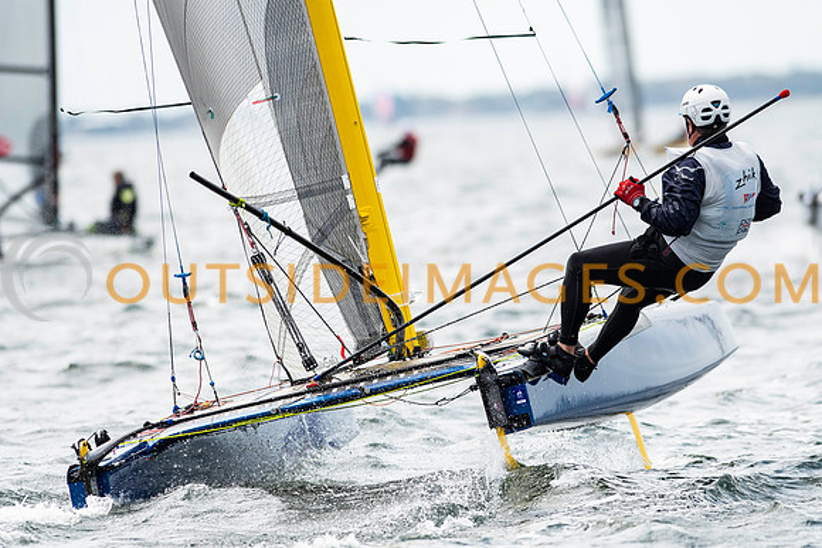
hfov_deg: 4.6
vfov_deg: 3.1
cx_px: 411
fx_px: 10277
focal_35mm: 450
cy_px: 274
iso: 400
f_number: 5
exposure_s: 1/4000
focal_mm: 300
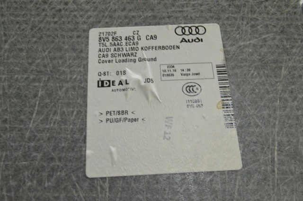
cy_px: 100
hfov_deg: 46.5
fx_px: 353
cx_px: 152
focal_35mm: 42
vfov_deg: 31.8
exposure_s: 1/15
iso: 6400
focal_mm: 28
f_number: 20
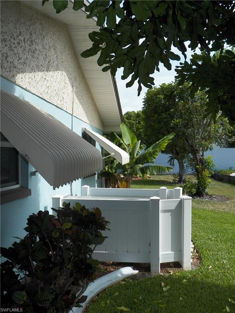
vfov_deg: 58.3
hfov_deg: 45.5
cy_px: 156
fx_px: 280
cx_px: 118
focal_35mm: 31
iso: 125
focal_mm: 5.5
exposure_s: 1/1250
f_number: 4
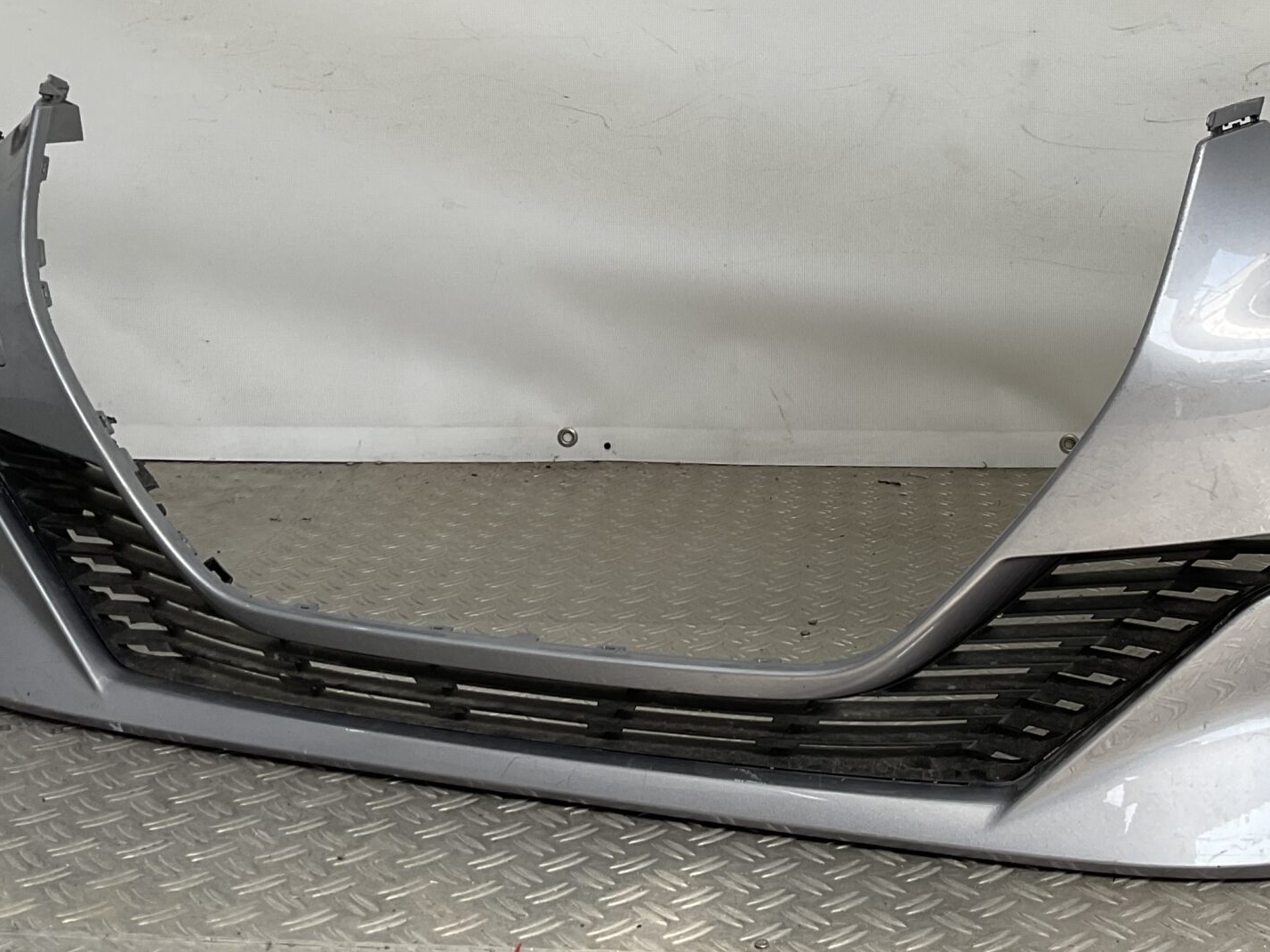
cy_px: 244
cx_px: 827
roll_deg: -1.6
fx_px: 1908
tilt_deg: -5.6
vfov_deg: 27.7
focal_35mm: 52
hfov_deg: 36.5
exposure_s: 1/335
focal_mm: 3
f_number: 1.8
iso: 16
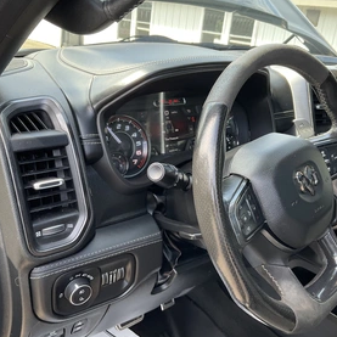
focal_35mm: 37
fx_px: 408
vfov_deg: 44.9
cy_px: 178
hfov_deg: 44.8
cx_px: 193
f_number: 1.8
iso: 50
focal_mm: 3
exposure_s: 1/122
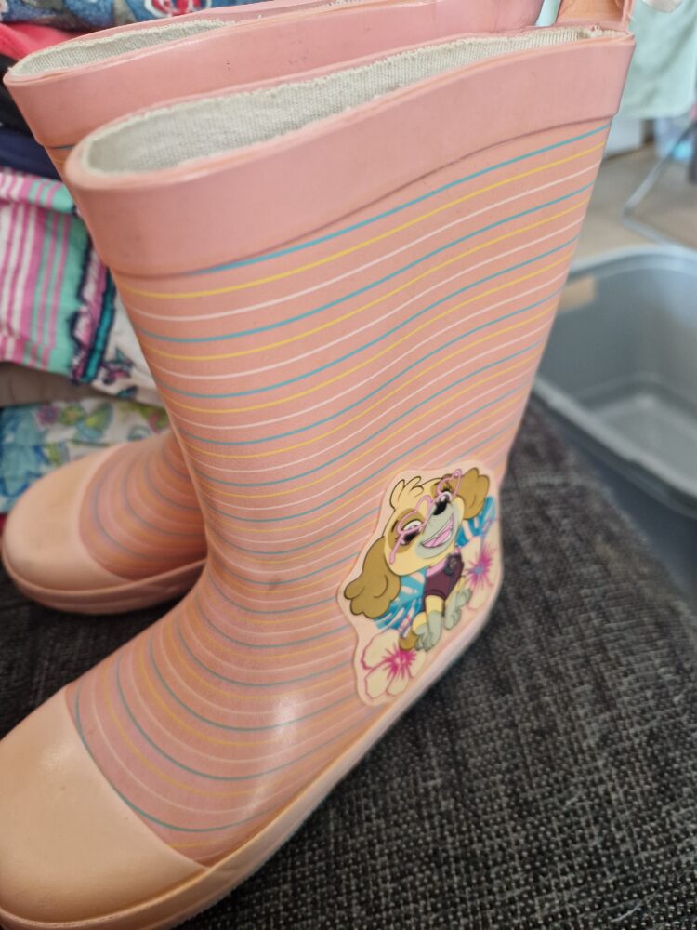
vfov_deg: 73.9
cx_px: 348
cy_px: 465
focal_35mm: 23
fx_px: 617
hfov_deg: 58.9
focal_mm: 5.4
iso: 50
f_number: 1.8
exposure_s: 1/100
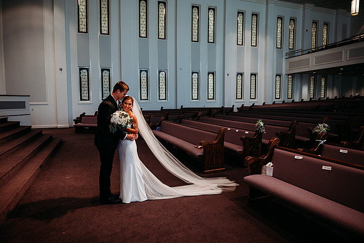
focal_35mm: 24
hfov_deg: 73.7
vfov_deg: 53.2
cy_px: 122
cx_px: 182
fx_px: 243
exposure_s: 1/160
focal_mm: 24
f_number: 2.5
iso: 640
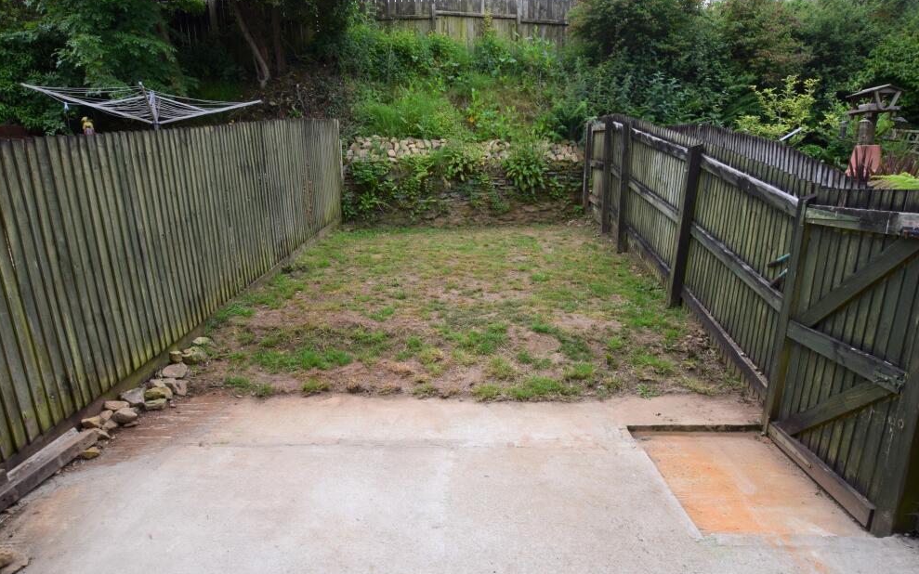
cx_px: 473
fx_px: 476
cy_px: 304
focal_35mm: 19
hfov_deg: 88.0
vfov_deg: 62.2
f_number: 9
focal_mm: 12
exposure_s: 1/160
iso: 400
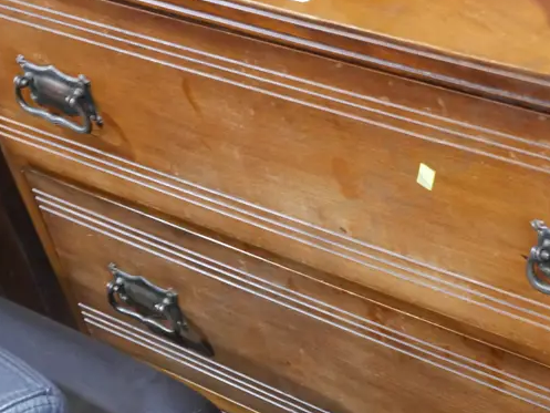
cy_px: 250
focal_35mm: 103
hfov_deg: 19.1
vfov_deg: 14.4
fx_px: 1637
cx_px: 316
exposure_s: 1/25
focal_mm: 25
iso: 3200
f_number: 5.3
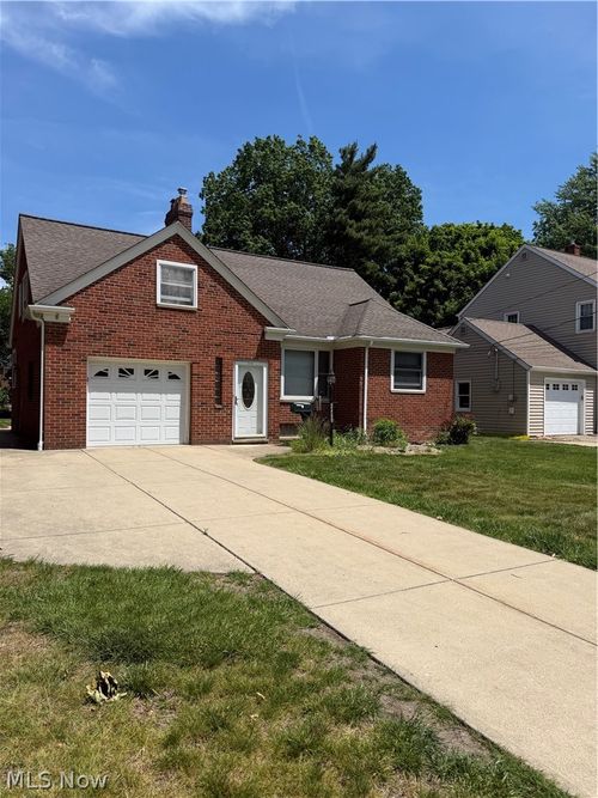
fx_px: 553
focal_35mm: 24
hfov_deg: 56.8
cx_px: 299
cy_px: 399
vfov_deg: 71.6
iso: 80
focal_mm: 6.76
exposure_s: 1/6173
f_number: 1.78
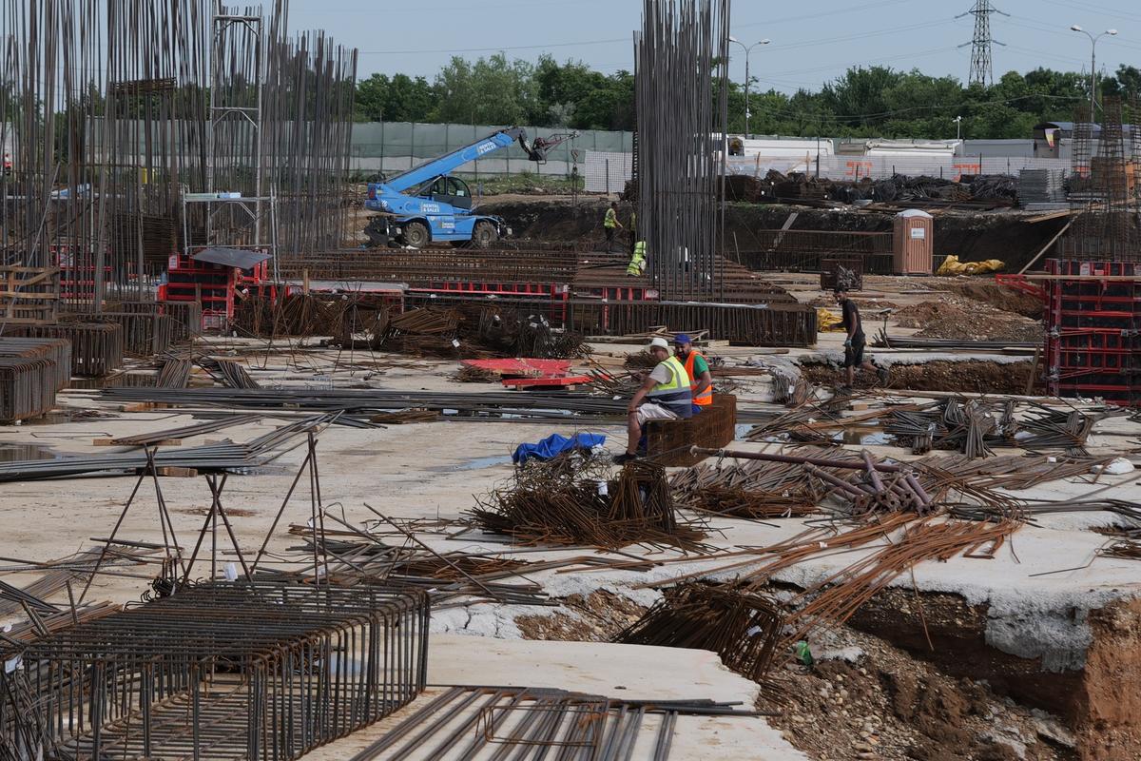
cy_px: 380
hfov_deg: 30.1
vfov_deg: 20.3
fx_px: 2123
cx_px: 570
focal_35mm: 67
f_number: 5
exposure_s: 1/1000
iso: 80
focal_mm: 67
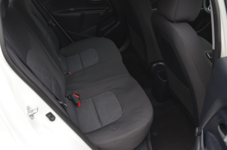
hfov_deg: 48.0
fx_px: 255
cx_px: 114
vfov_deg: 32.9
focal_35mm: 40
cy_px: 75
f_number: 5.6
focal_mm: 27
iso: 360
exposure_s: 1/125
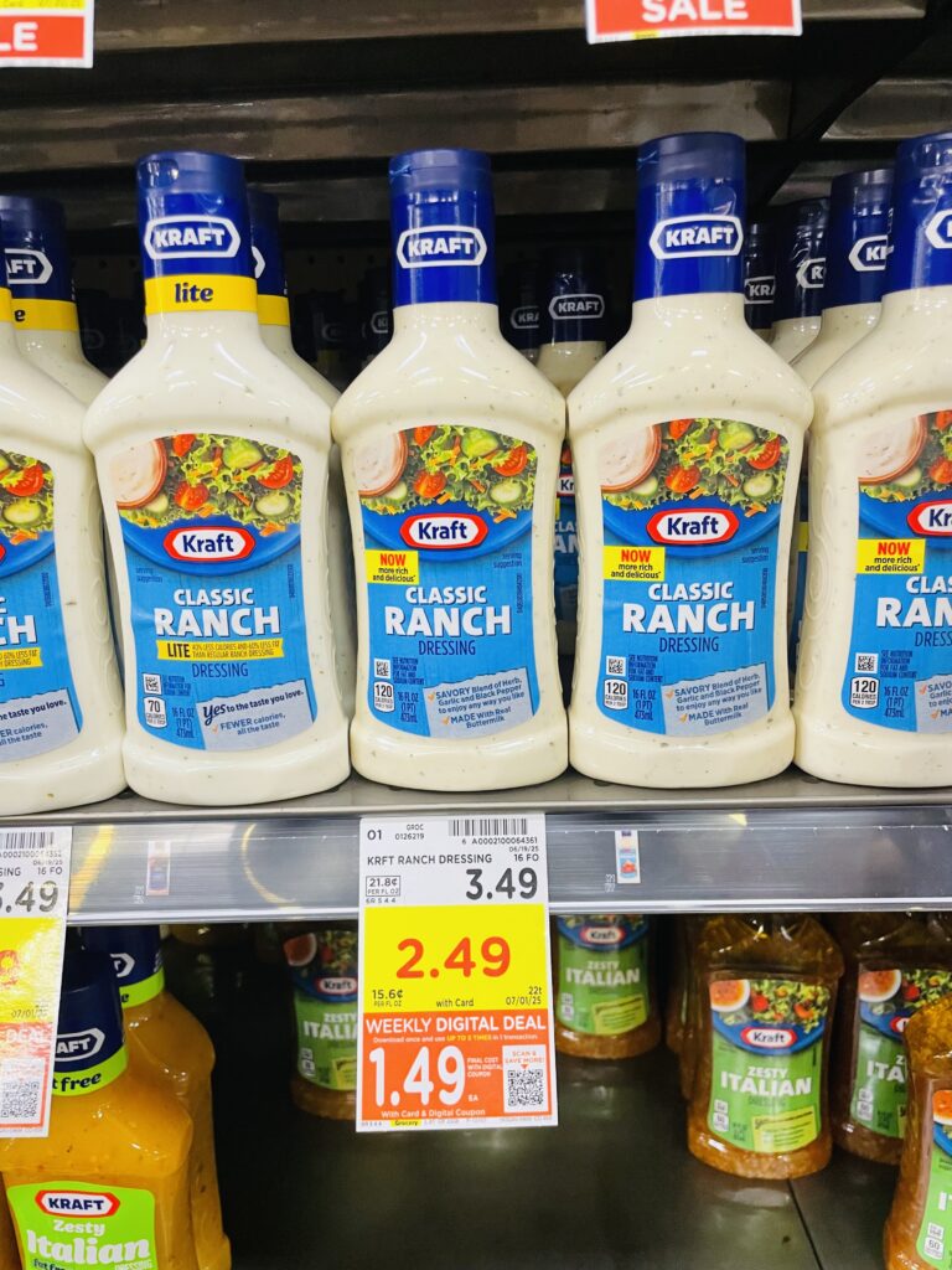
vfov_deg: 67.3
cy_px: 635
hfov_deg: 53.1
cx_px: 476
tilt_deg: -14.5
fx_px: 953
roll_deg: +1.6
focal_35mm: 26
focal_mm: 4.2
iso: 125
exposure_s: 1/60
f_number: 1.6
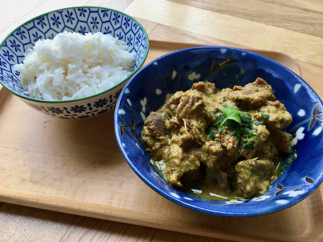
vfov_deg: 48.2
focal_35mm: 29
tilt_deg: -54.0
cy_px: 121
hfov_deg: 61.7
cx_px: 162
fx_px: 271
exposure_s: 1/50
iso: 32
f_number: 2.2
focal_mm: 4.15
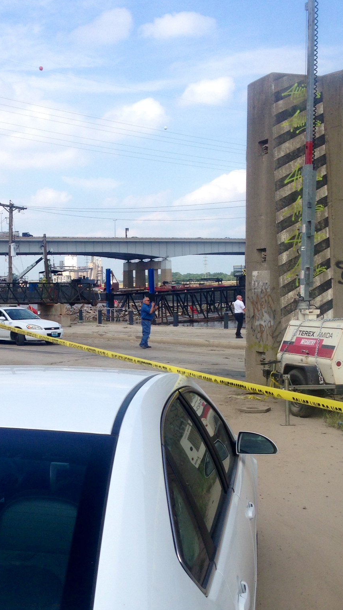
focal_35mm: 48
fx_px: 776
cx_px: 74
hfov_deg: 24.6
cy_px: 372
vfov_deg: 42.6
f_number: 2.4
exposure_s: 1/1427
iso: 50
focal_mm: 4.12
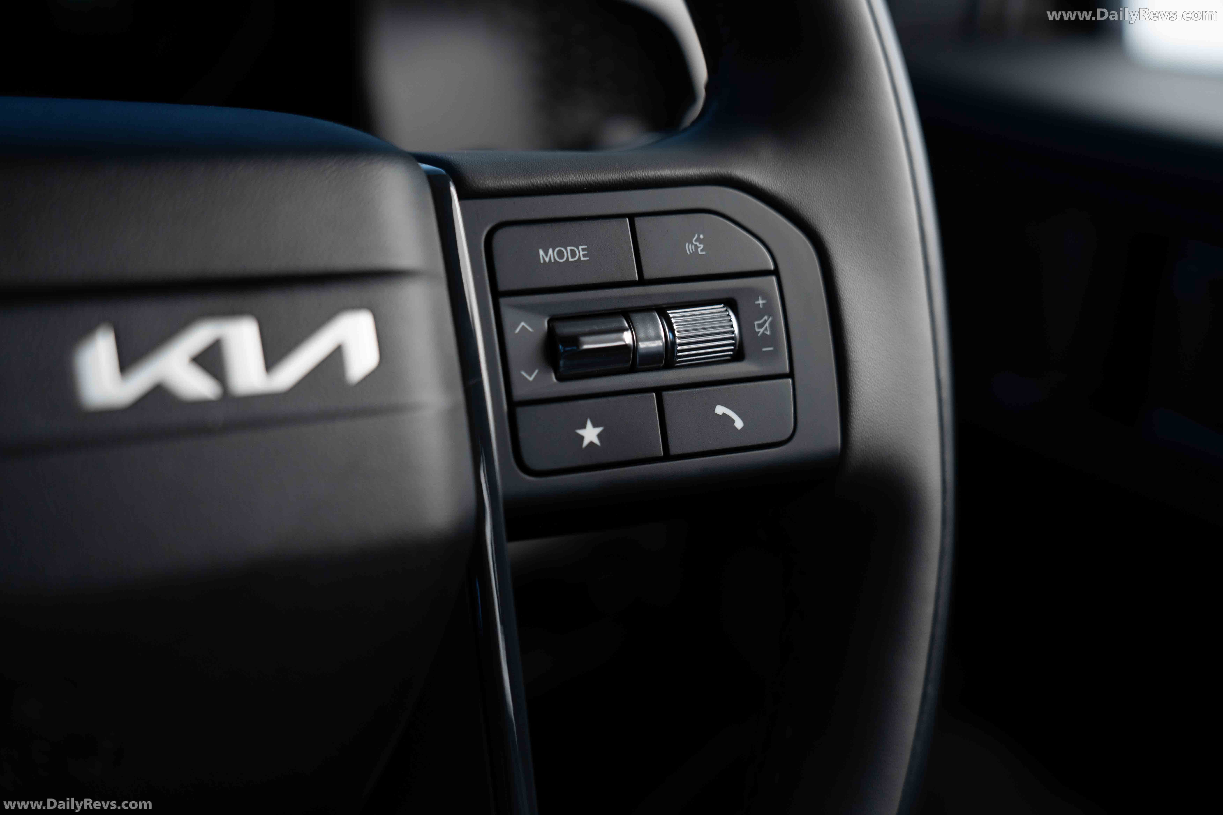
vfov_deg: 29.2
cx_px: 612
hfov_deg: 42.7
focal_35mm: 46
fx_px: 1563
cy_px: 408
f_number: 2.8
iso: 500
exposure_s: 1/2500
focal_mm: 46
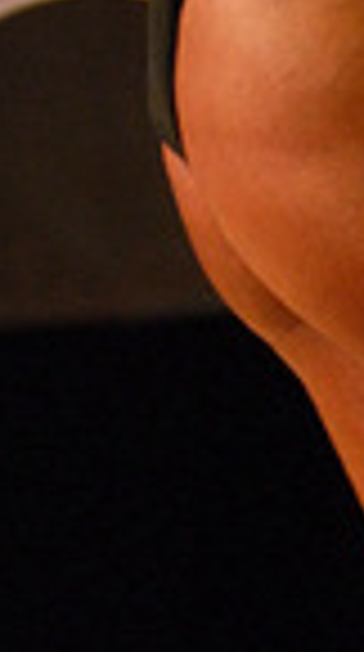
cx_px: 521
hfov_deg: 2.3
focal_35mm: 522
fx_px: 9004
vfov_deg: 4.1
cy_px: -612
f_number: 2.8
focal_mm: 80
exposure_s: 1/100
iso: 640
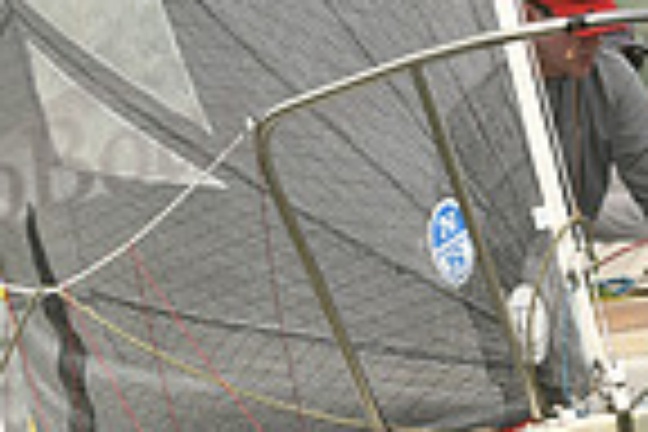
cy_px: 344
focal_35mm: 804
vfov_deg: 1.7
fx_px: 14471
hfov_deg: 2.6
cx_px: 612
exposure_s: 1/1600
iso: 320
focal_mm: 200
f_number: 5.6
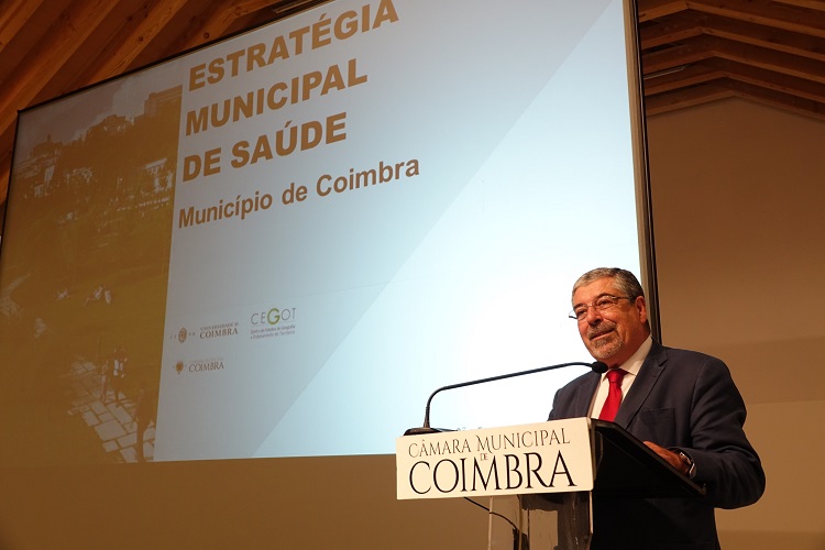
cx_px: 412
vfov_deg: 37.9
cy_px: 275
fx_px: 802
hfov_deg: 54.4
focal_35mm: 35
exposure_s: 1/40
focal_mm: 12.96
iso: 400
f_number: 3.2
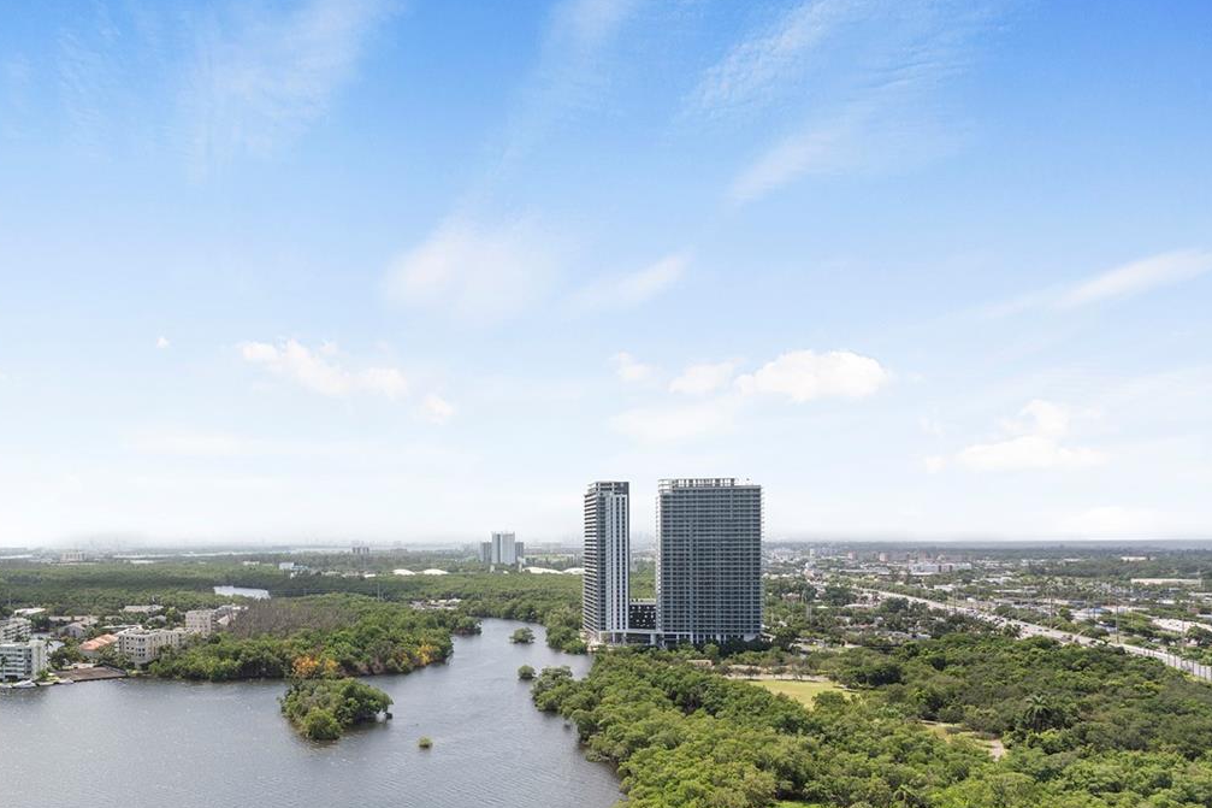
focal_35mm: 27
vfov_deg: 47.2
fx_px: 909
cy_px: 537
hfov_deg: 63.1
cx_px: 291
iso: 100
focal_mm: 17
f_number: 10
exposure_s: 1/320
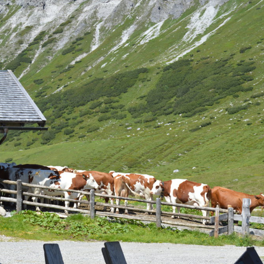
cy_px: 133
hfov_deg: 19.5
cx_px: 114
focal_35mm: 89
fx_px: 768
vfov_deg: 19.5
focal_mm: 46
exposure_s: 1/250
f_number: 8
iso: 100
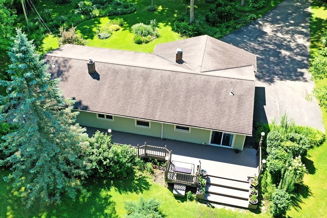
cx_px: 143
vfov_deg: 35.0
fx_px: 345
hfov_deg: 50.6
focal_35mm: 38
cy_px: 105
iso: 100
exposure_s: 1/200
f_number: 5
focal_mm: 10.26
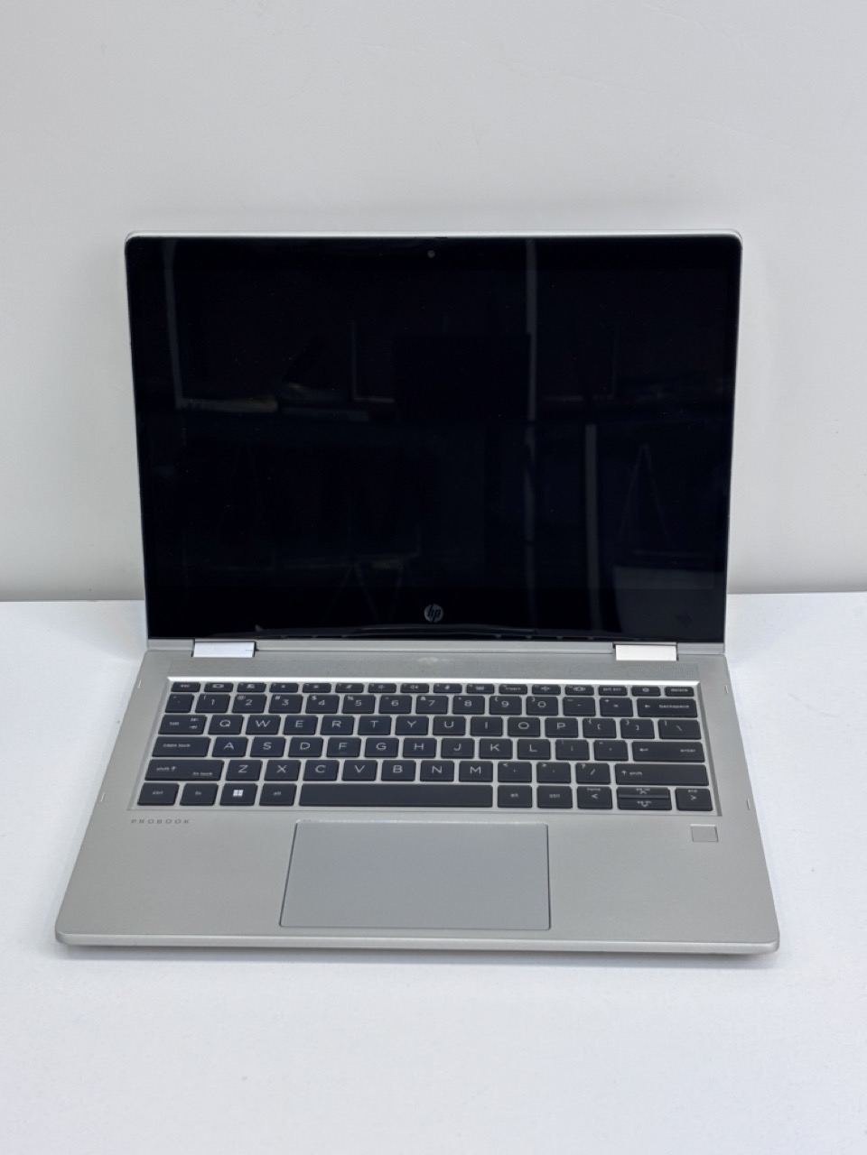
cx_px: 434
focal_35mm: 52
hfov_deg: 28.0
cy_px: 578
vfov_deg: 36.8
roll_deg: +0.7
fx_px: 1737
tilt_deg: -30.6
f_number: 1.6
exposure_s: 1/104
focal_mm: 5.96
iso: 25
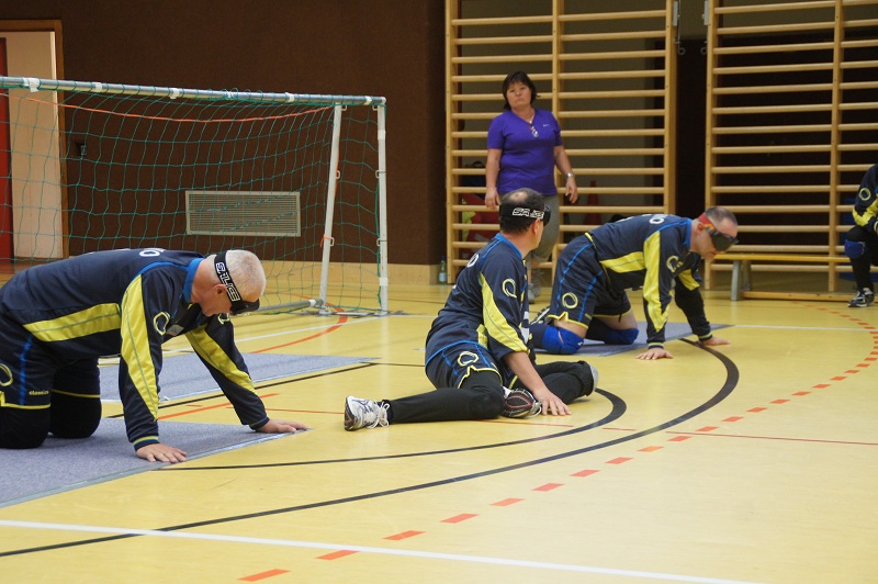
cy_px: 292
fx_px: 2193
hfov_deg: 22.6
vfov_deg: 15.2
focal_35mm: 90
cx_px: 439
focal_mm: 60
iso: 1600
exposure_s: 1/40
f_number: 5
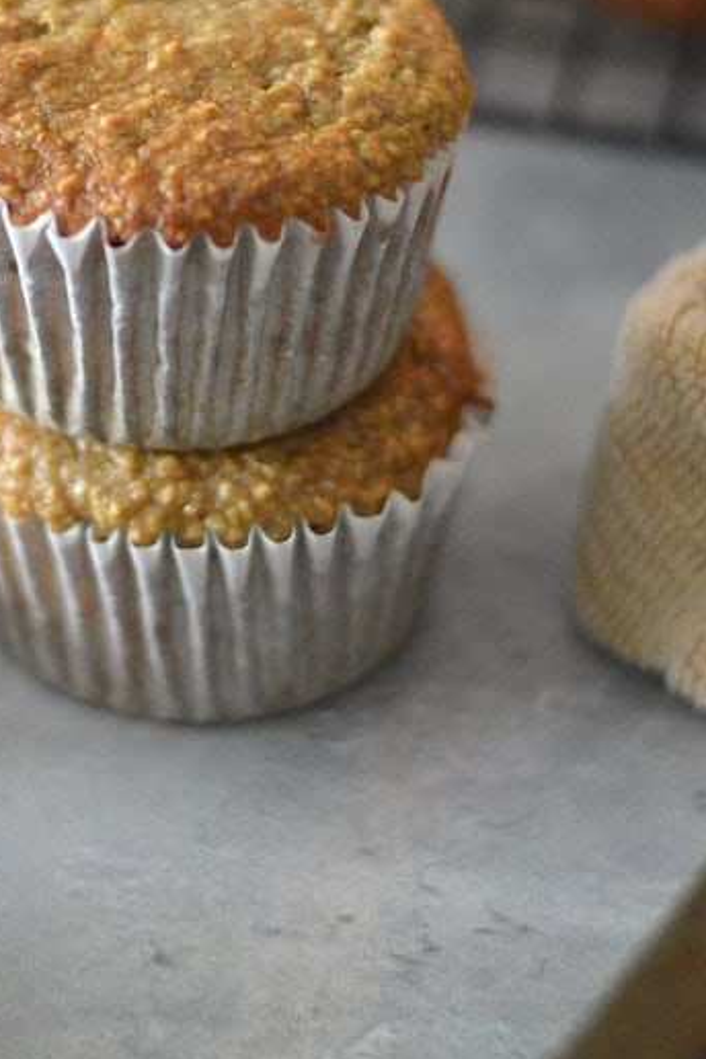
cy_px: 287
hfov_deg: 10.4
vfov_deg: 15.6
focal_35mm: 131
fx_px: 3853
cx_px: 174
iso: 3200
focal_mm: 50
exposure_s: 1/125
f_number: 2
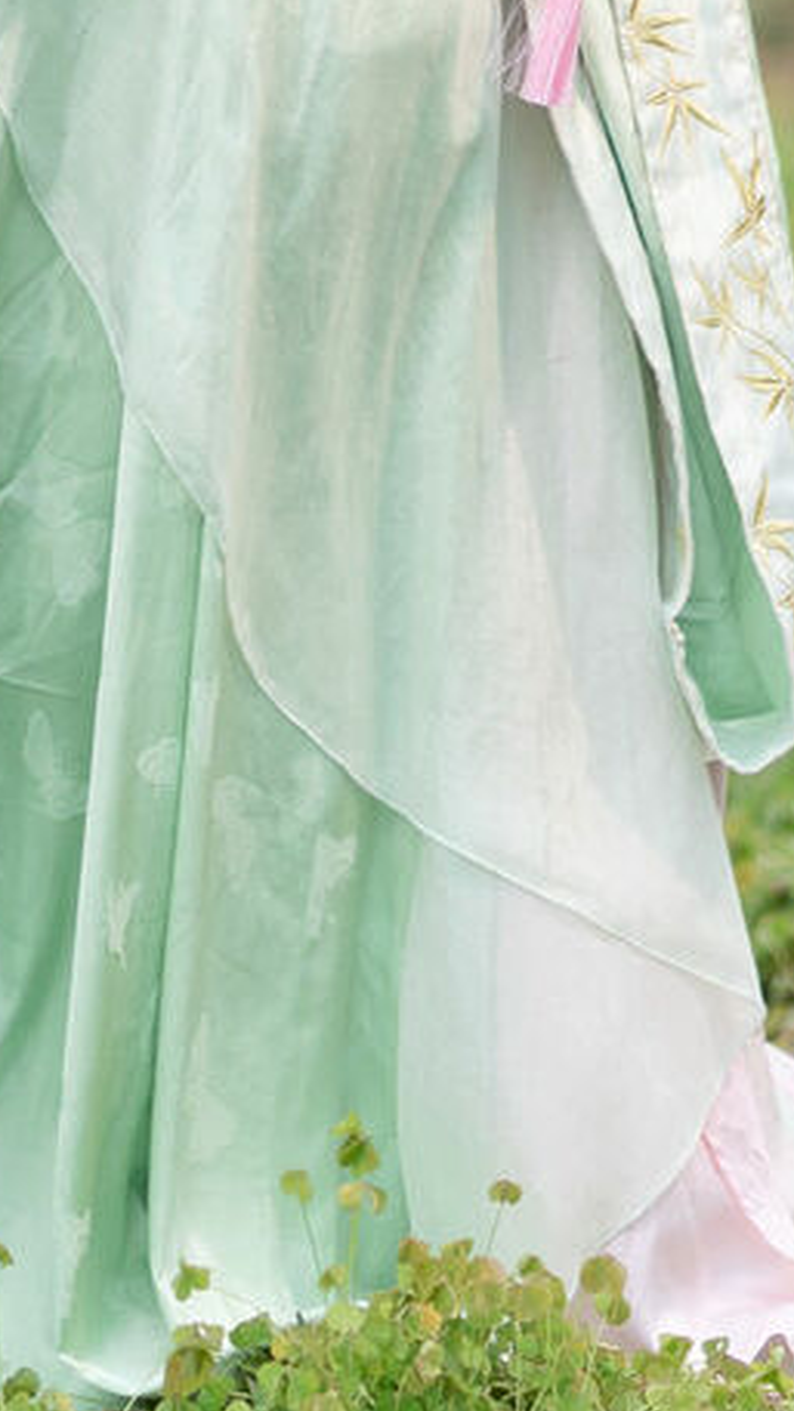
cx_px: 167
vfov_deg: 6.9
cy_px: -770
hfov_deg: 4.0
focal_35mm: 307
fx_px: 11493
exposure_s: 1/500
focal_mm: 85
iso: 160
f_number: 1.4
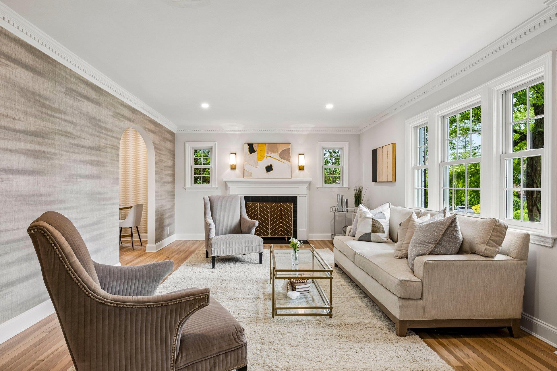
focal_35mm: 20
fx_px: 302
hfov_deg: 85.3
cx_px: 270
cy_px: 187
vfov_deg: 63.1
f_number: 9
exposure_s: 1/20
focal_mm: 18.5
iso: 400
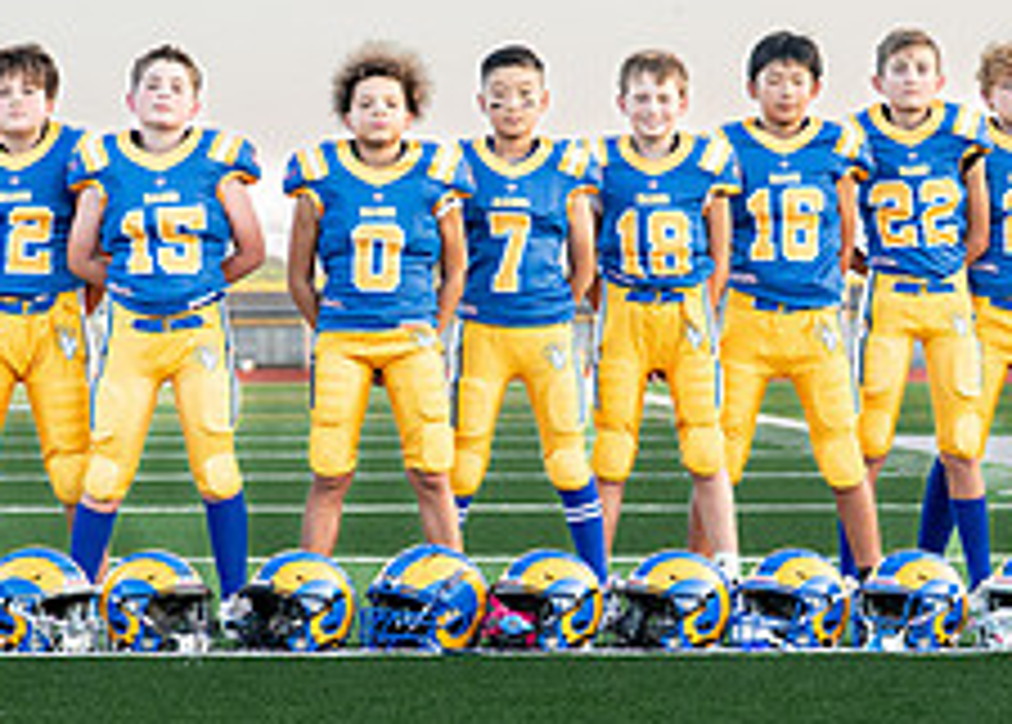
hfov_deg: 11.8
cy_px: 348
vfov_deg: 8.5
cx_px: 278
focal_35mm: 170
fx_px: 4889
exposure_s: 1/320
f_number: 2.2
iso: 160
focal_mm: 50
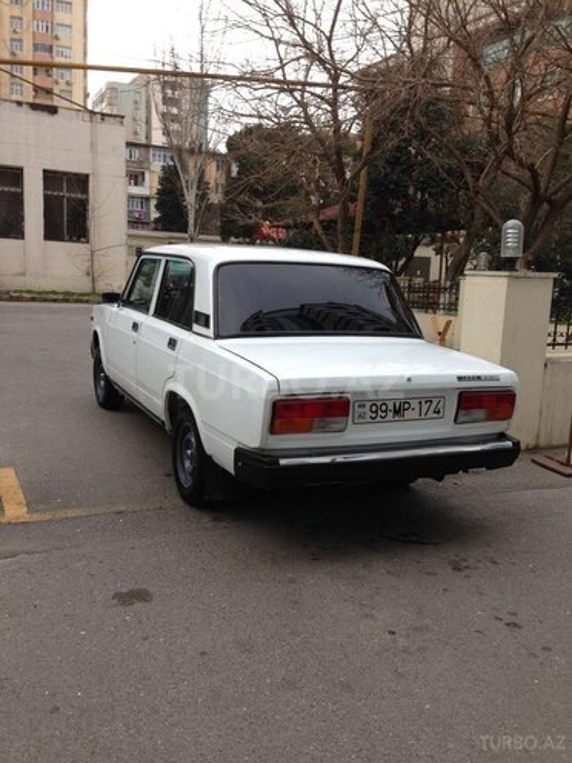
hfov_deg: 42.9
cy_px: 382
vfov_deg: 55.4
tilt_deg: -7.0
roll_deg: -0.5
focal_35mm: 33
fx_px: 727
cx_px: 286
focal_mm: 4.12
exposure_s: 1/423
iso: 50
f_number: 2.4
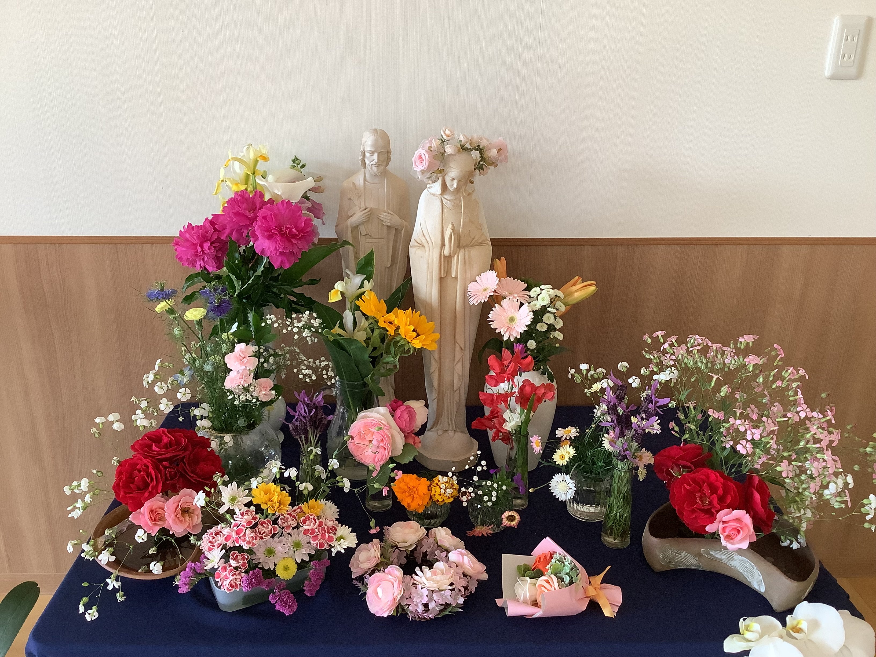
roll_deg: -0.2
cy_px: 328
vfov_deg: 45.4
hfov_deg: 58.4
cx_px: 438
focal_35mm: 31
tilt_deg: -21.8
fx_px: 784
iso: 125
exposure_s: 1/60
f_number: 2.4
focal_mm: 3.3
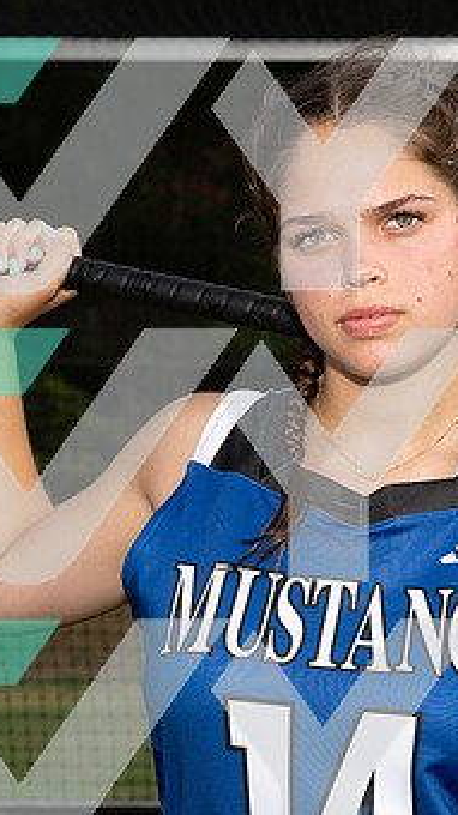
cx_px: 429
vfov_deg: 17.2
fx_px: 2701
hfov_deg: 9.6
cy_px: 457
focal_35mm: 125
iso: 125
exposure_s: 1/250
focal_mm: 70
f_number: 8
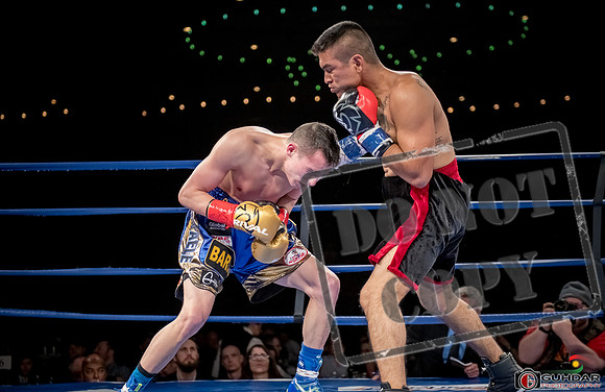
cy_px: 187
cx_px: 285
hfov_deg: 30.7
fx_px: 1101
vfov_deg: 20.2
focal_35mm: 66
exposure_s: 1/1000
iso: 1100
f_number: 2.8
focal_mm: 60
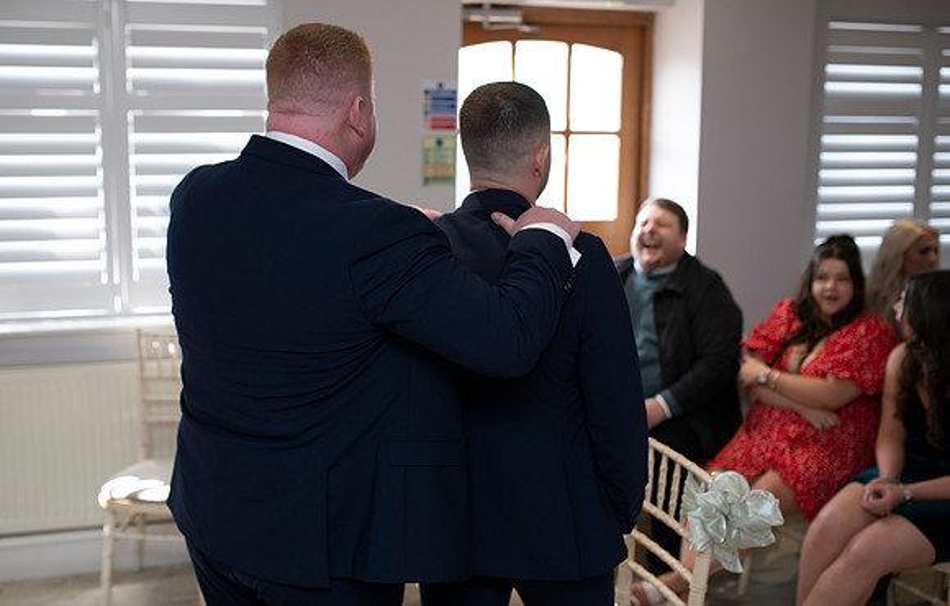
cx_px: 430
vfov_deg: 33.3
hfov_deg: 50.3
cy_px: 260
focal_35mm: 39
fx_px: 1010
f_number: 2.5
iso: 200
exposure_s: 1/125
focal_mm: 35
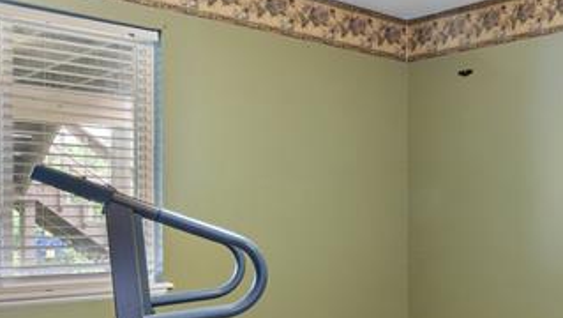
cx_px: 498
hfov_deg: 40.6
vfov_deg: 25.3
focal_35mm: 47
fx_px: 702
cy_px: 225
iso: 100
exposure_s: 15
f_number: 11
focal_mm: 14
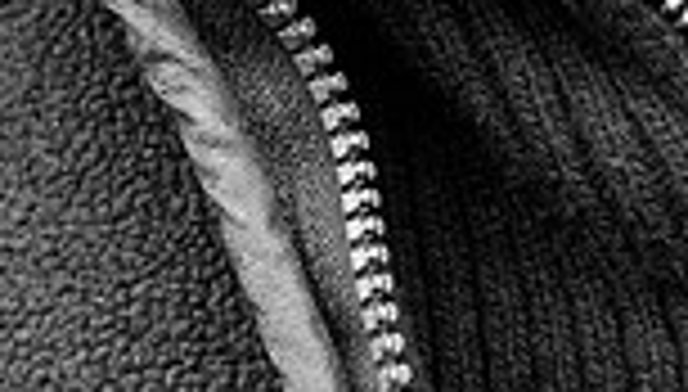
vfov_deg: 2.7
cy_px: 497
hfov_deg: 4.7
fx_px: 8396
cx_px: 727
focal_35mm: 459
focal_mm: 65
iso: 1400
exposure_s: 1/250
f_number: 5.6
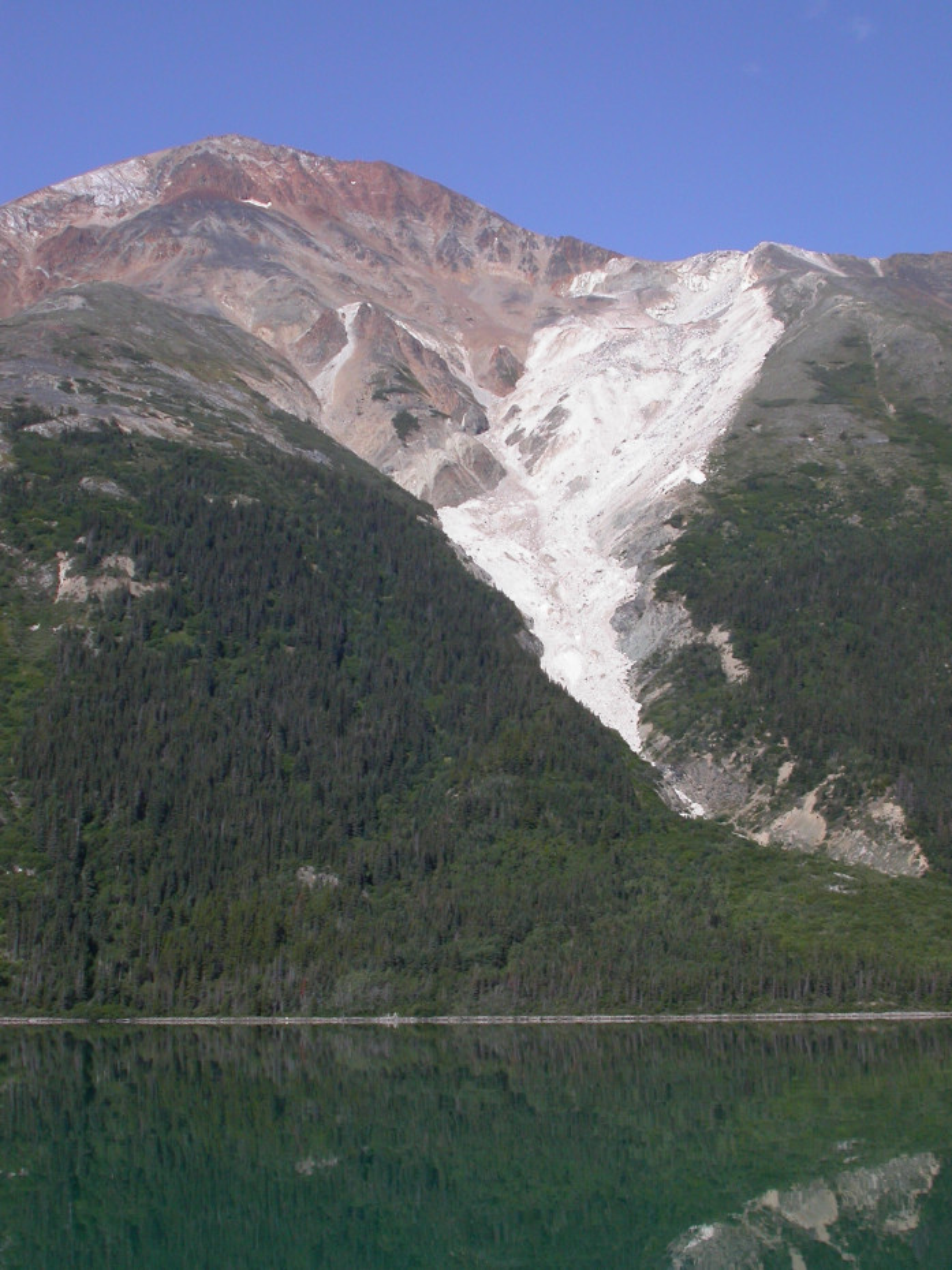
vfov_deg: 34.9
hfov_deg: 26.5
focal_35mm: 55
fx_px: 2018
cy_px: 635
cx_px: 476
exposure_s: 1/507
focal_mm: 11.5
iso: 100
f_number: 6.8
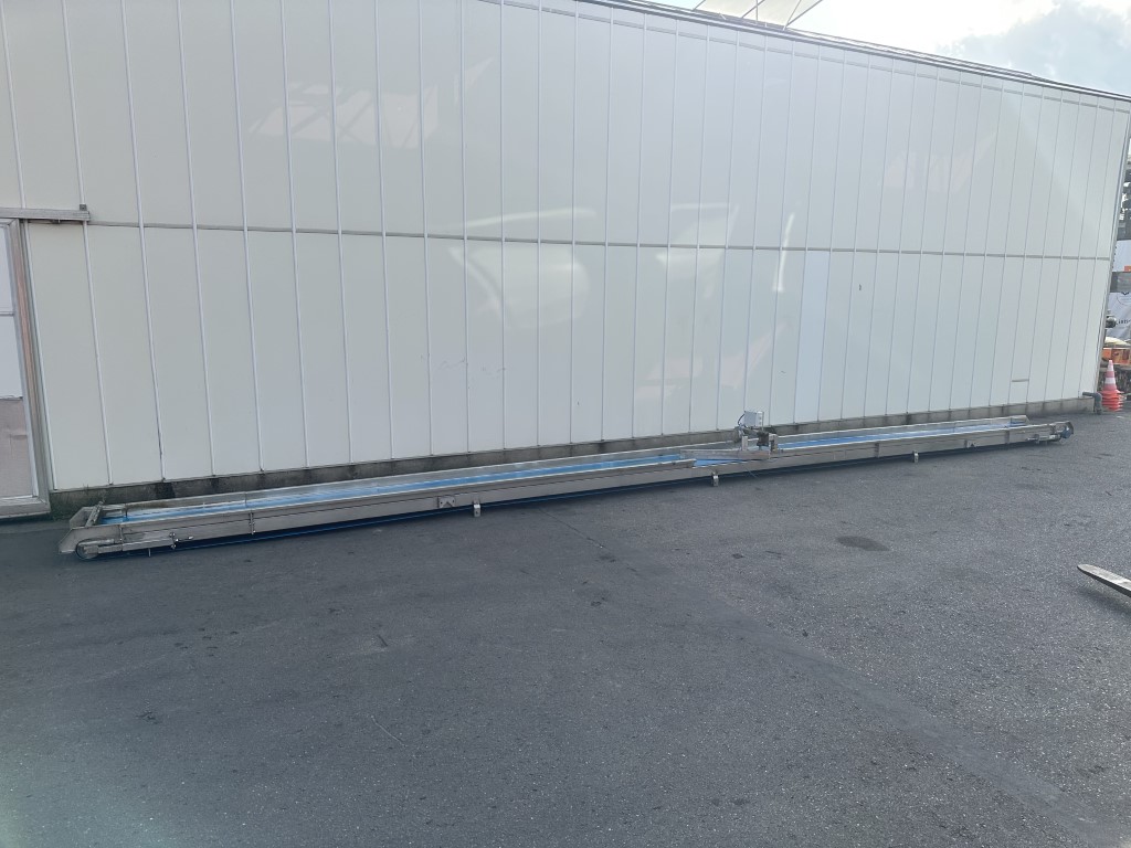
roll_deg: +0.1
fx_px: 784
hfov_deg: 71.6
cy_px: 424
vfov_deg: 56.8
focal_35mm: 24
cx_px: 566
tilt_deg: -10.6
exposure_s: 1/2252
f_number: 1.78
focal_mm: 6.86
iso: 80
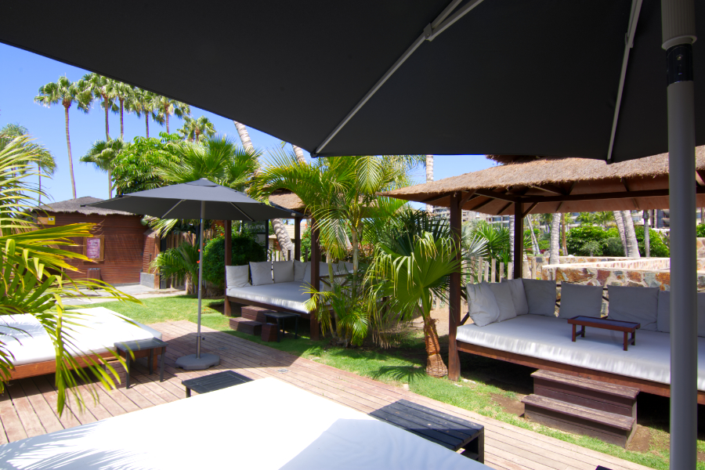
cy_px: 235
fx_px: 411
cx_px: 352
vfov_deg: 59.5
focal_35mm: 21
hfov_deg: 81.2
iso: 100
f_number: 16
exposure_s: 1/30
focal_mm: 14
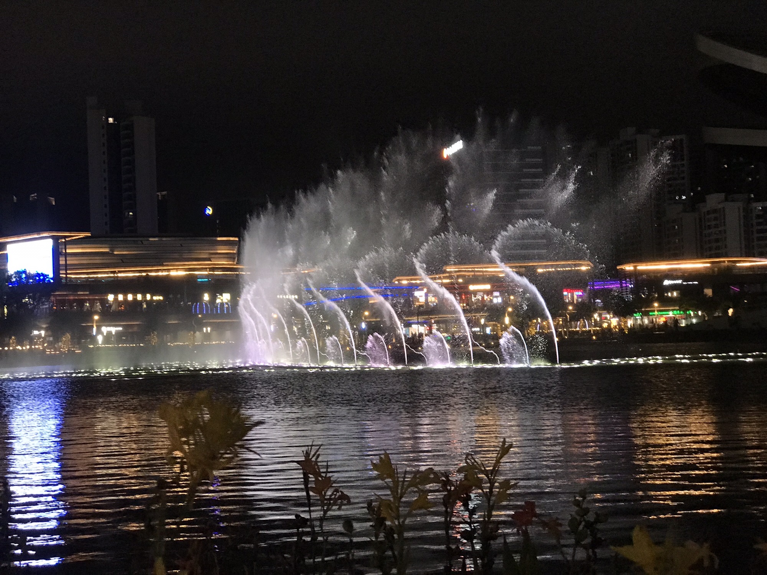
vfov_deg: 25.7
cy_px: 288
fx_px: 1263
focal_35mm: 57
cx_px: 384
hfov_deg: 33.8
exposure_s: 1/61
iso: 250
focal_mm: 6.6
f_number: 2.8
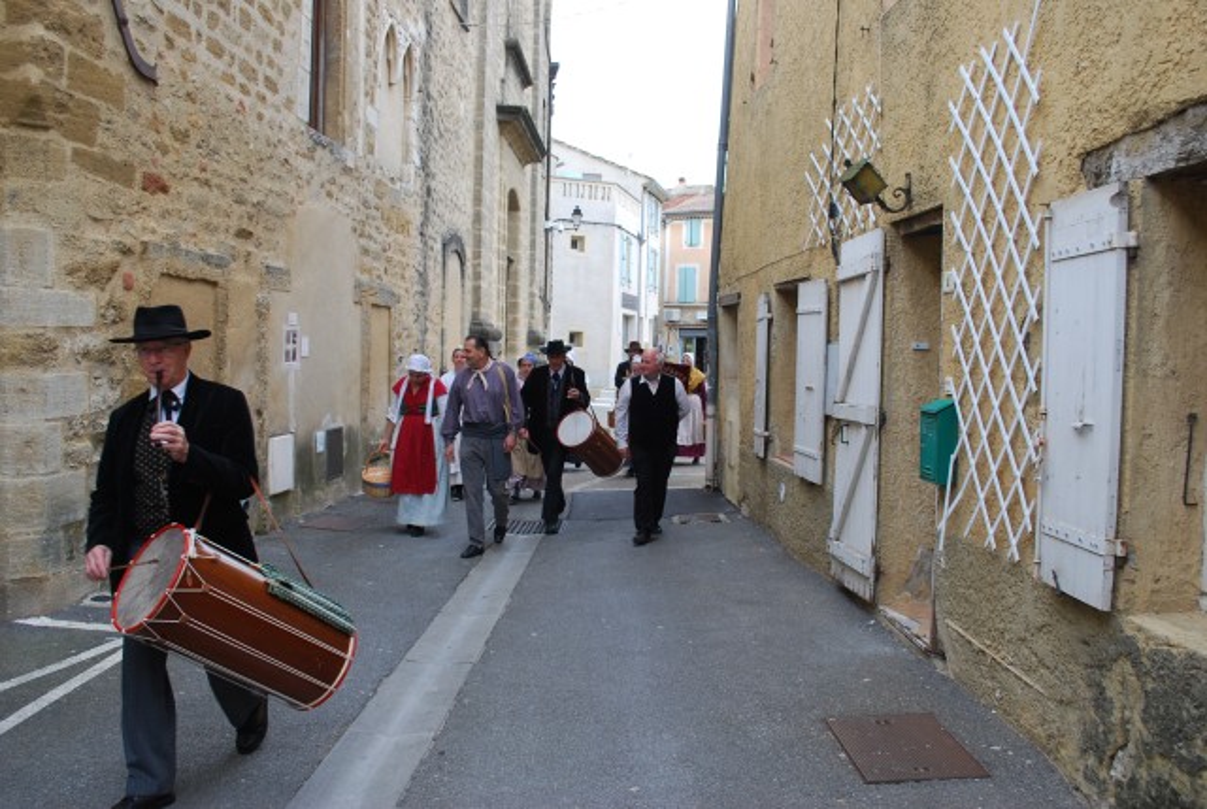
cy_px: 404
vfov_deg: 43.8
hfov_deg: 61.8
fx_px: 1007
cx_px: 604
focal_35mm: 30
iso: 200
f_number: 5.6
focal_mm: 20
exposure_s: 1/125
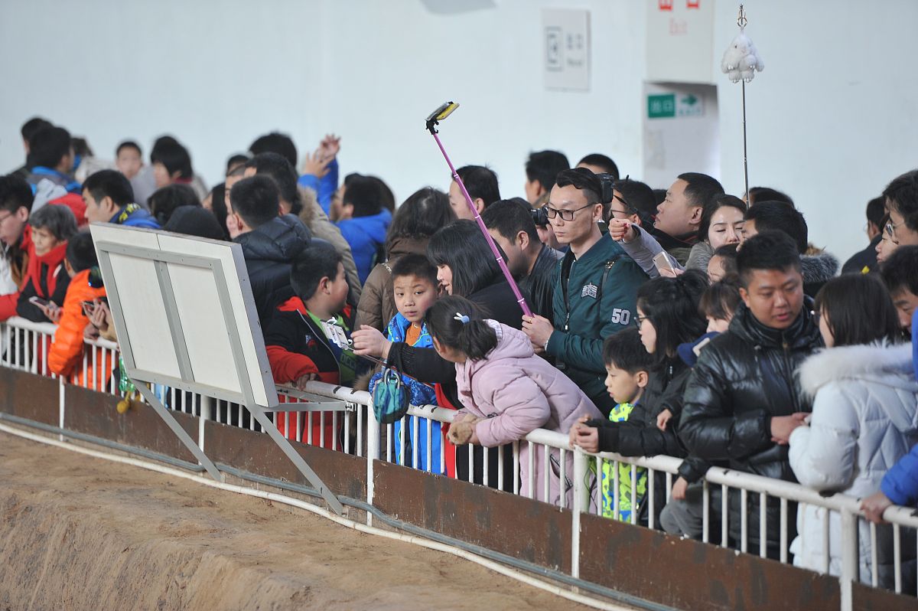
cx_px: 459
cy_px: 306
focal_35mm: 200
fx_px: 5096
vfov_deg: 6.9
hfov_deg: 10.3
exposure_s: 1/80
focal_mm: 200
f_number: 2.8
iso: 1000
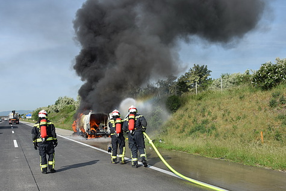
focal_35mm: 32
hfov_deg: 59.5
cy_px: 96
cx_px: 143
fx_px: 250
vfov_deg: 41.7
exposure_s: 1/40
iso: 100
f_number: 18
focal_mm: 21
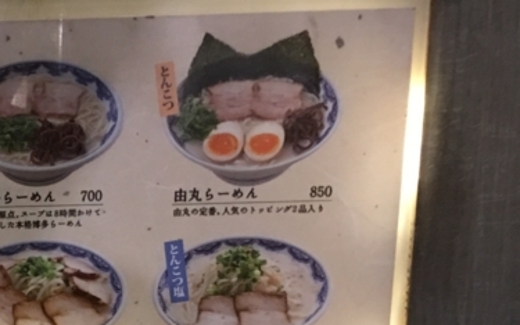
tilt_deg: -25.9
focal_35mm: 84
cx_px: -116
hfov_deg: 22.6
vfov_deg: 14.8
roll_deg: -0.7
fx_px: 1190
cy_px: 432
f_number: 2.2
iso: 80
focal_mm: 4.15
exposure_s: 1/15
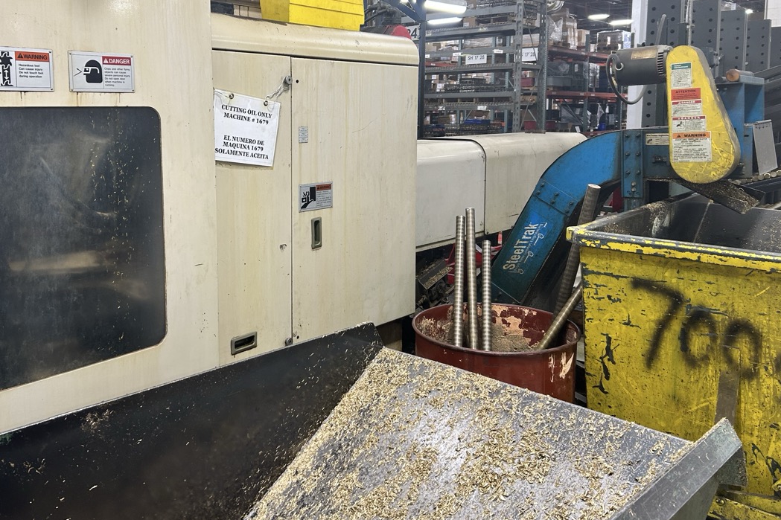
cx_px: 334
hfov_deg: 57.0
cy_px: 179
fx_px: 716
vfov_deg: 39.5
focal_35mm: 33
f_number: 1.5
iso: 80
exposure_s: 1/60
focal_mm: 5.7
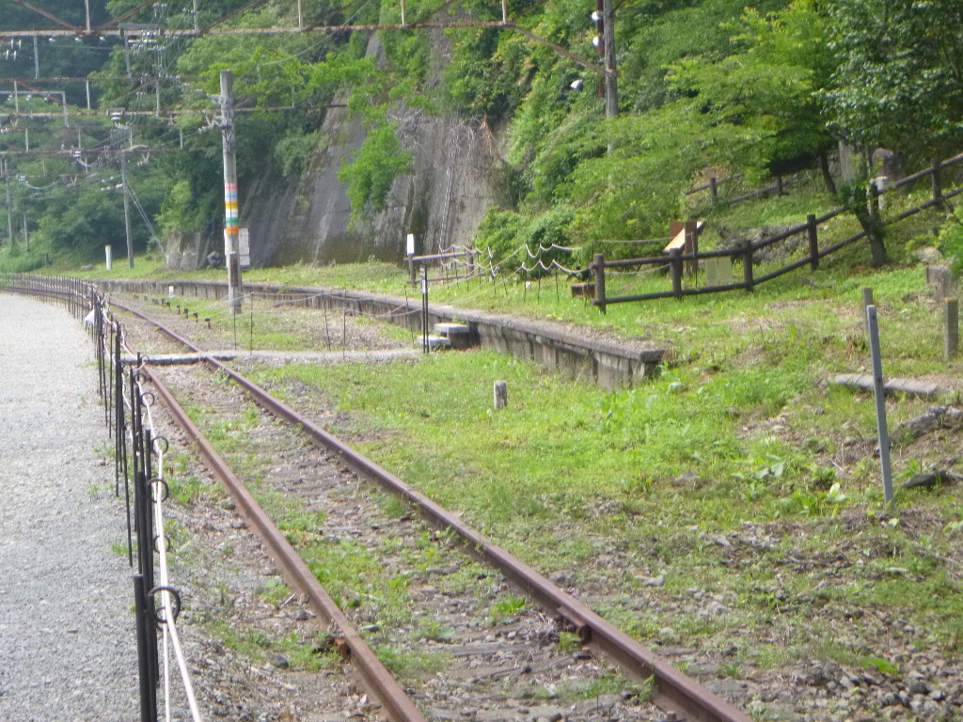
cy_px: 361
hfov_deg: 21.1
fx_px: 2587
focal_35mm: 93
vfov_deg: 15.9
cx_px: 482
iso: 160
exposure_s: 1/125
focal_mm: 16.7
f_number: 5.7
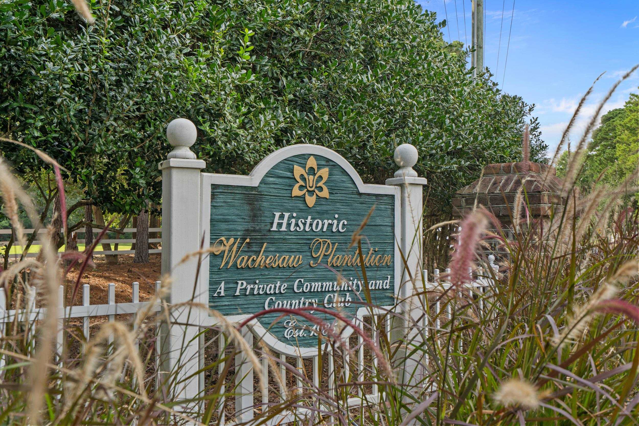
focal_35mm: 35
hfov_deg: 54.4
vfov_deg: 37.9
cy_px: 213
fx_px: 621
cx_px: 320
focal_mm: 35
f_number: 8
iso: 250
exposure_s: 1/60
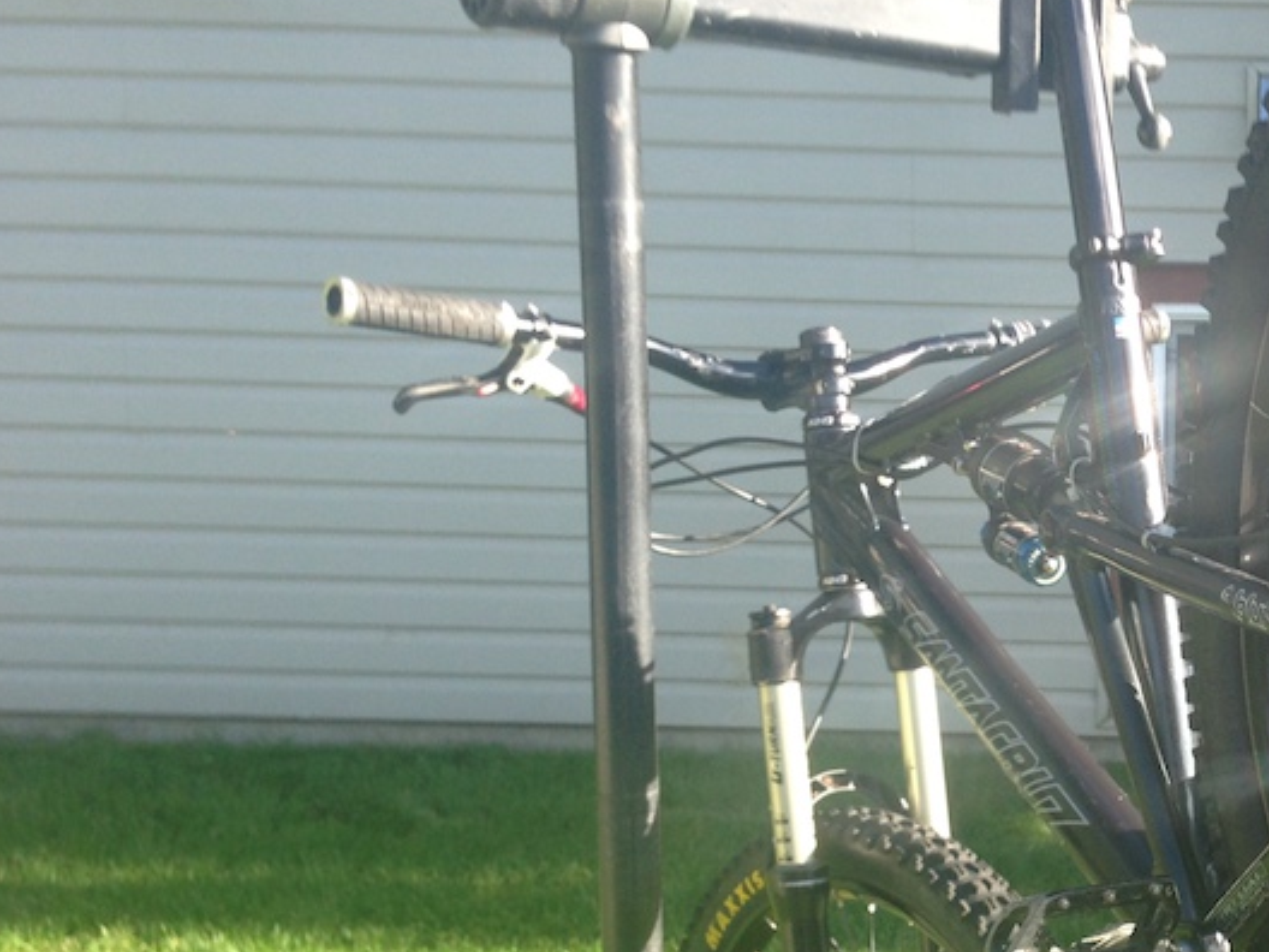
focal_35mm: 64
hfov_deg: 28.7
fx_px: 2346
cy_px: 697
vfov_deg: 22.7
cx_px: 1219
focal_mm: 4.12
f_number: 2.4
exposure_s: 1/187
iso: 50
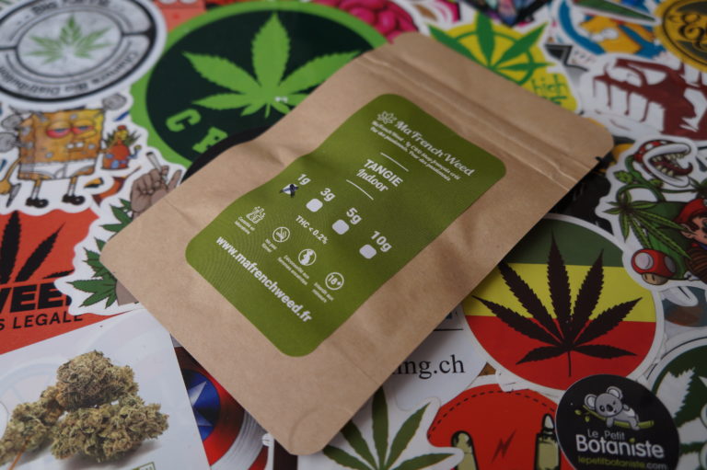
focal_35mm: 32
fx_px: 618
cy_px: 235
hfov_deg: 59.5
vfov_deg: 41.7
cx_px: 354
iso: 100
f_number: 4
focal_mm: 21
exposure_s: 1/160
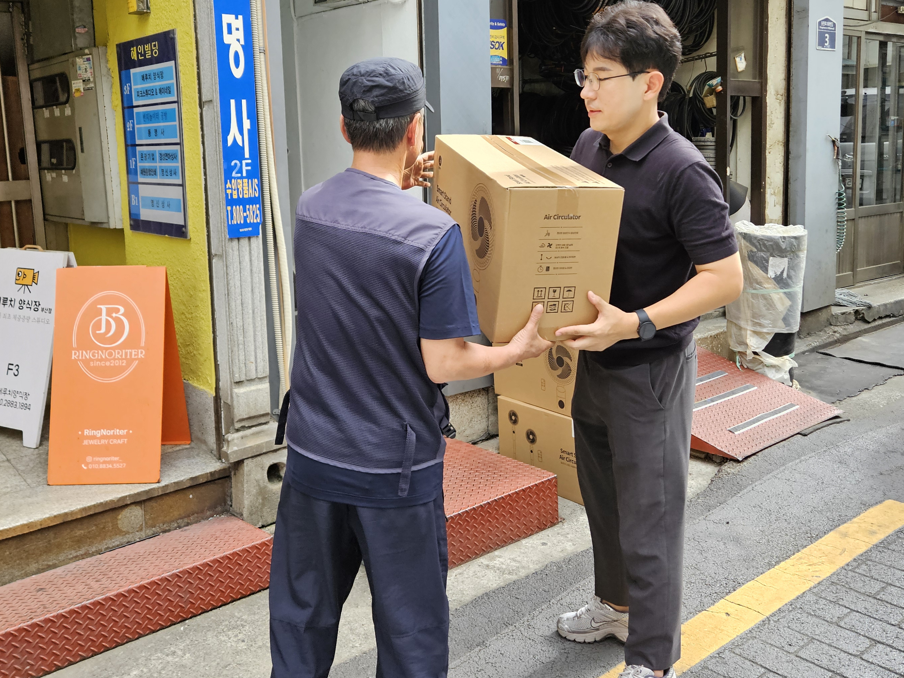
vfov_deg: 41.3
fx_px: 888
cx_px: 458
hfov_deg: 54.0
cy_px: 226
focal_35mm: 34
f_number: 1.8
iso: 64
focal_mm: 5.4
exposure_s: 1/180
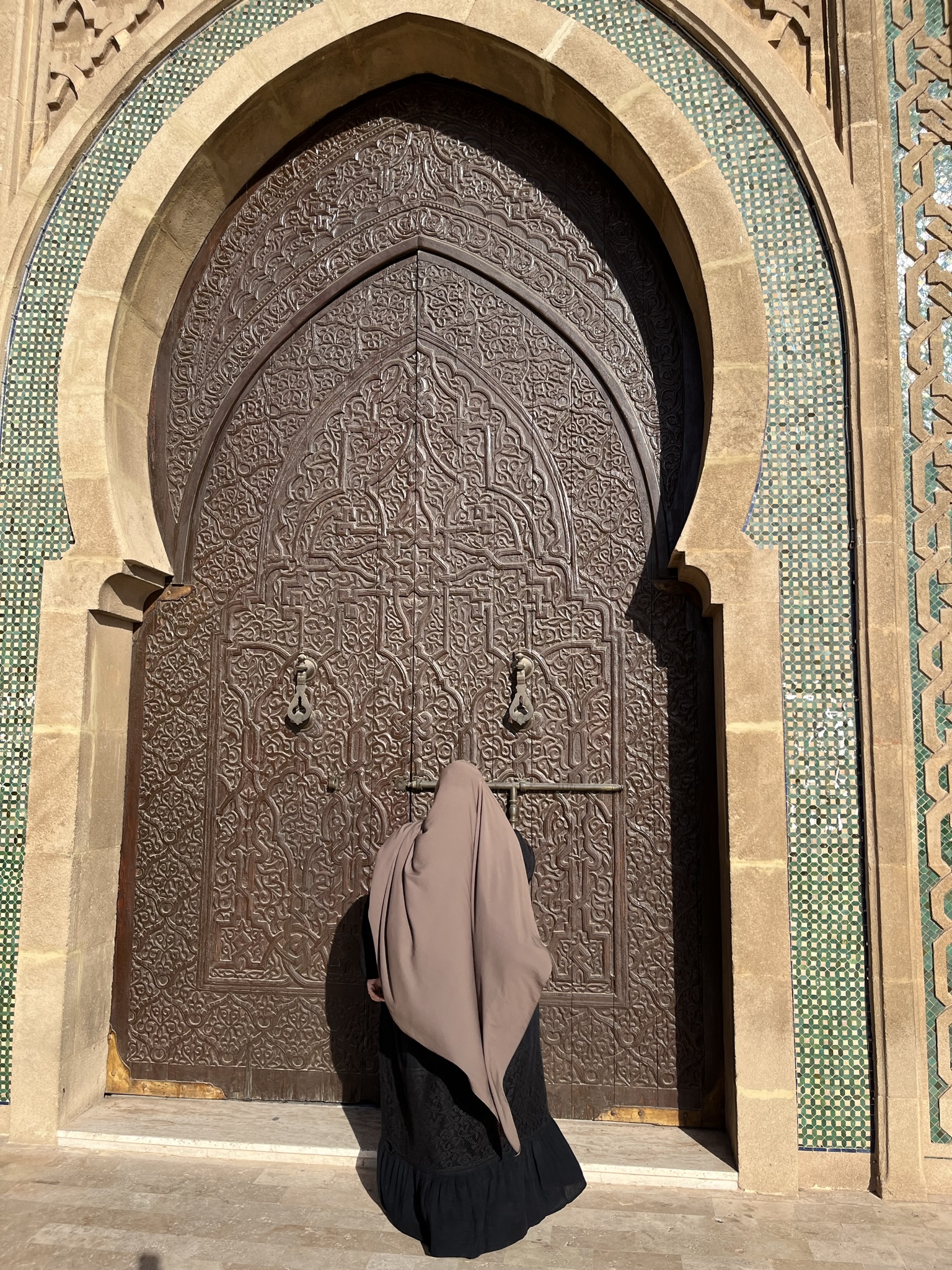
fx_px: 953
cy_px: 635
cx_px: 476
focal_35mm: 26
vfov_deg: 67.3
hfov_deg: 53.1
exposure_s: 1/3049
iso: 50
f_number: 1.6
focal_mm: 5.1
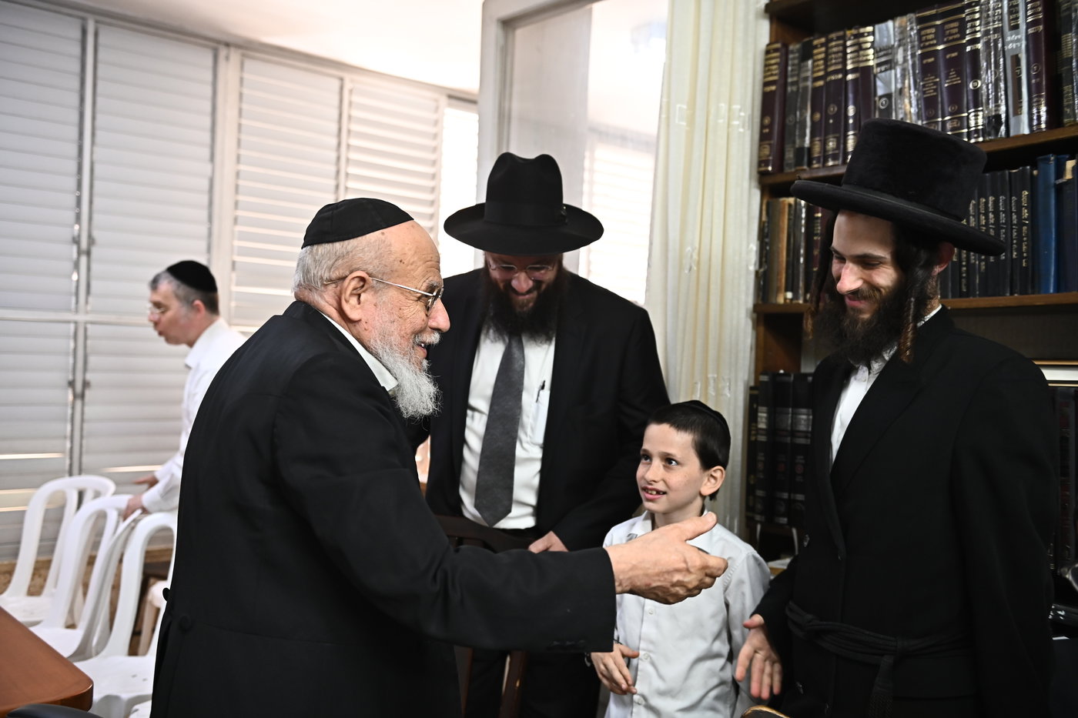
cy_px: 359
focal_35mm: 35
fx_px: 1048
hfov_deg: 54.4
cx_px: 539
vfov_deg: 37.8
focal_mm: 35
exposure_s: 1/200
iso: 1250
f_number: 3.2
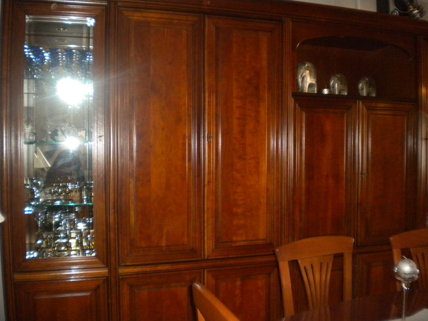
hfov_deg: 52.6
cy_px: 160
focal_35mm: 35
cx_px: 214
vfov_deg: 40.7
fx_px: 433
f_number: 3.1
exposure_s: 1/30
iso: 400
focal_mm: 6.3
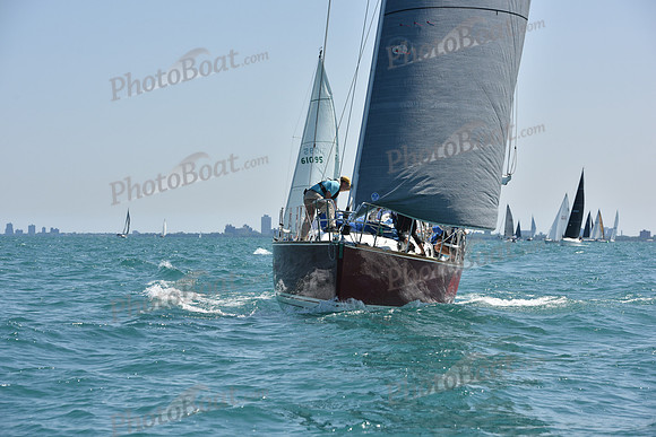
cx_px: 328
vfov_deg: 12.5
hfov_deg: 18.6
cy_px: 218
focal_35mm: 110
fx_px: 2005
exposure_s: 1/1250
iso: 250
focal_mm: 110
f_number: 8
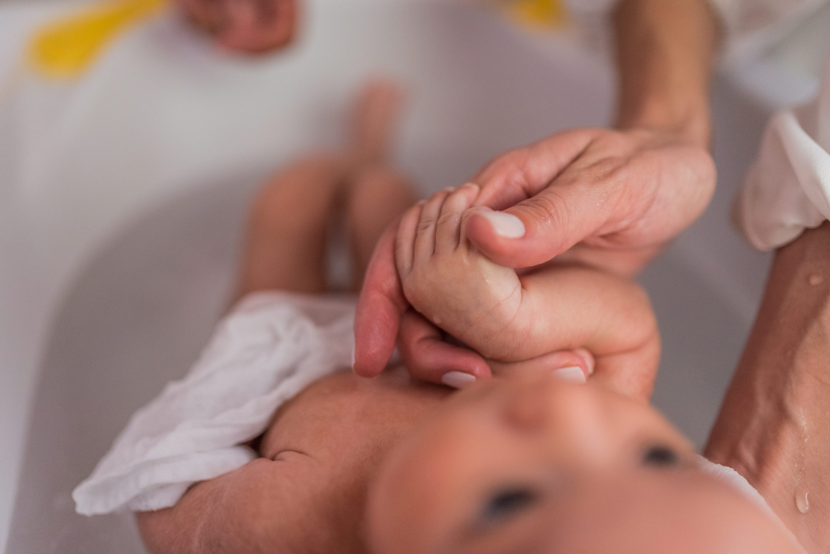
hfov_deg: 54.4
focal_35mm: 35
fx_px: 807
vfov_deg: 37.9
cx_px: 415
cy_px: 277
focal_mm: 35
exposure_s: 1/320
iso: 1600
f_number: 1.6
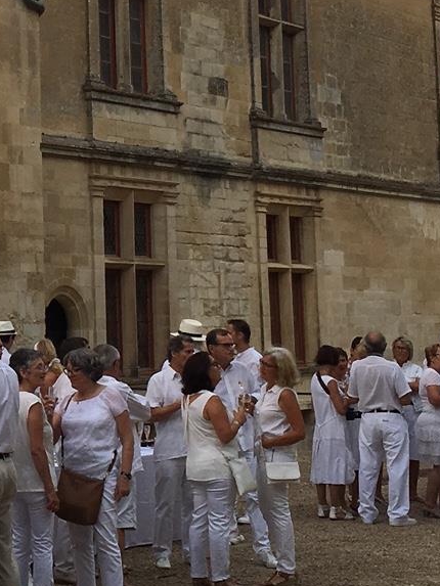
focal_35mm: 102
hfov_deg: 13.9
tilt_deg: +7.1
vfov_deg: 19.0
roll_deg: +0.1
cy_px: 108
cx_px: -134
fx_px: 1728
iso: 25
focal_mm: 4.15
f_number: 2.2
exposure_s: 1/439
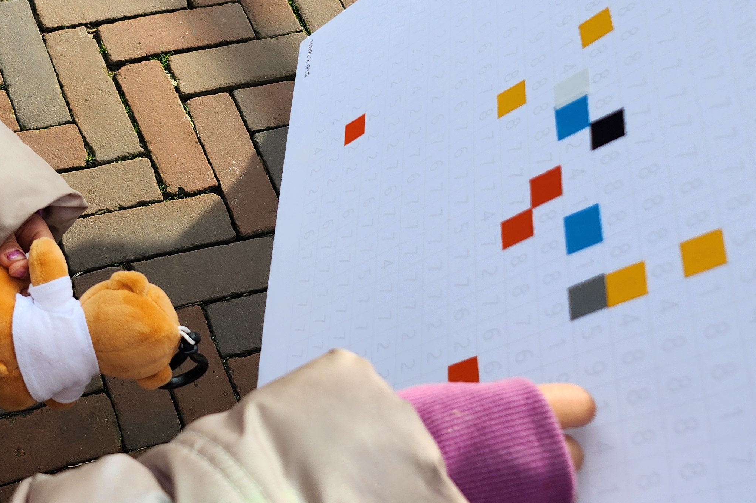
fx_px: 1029
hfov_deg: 38.5
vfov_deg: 27.4
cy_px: 189
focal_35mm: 49
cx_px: 129
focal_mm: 5
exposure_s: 1/1293
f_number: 1.8
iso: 50
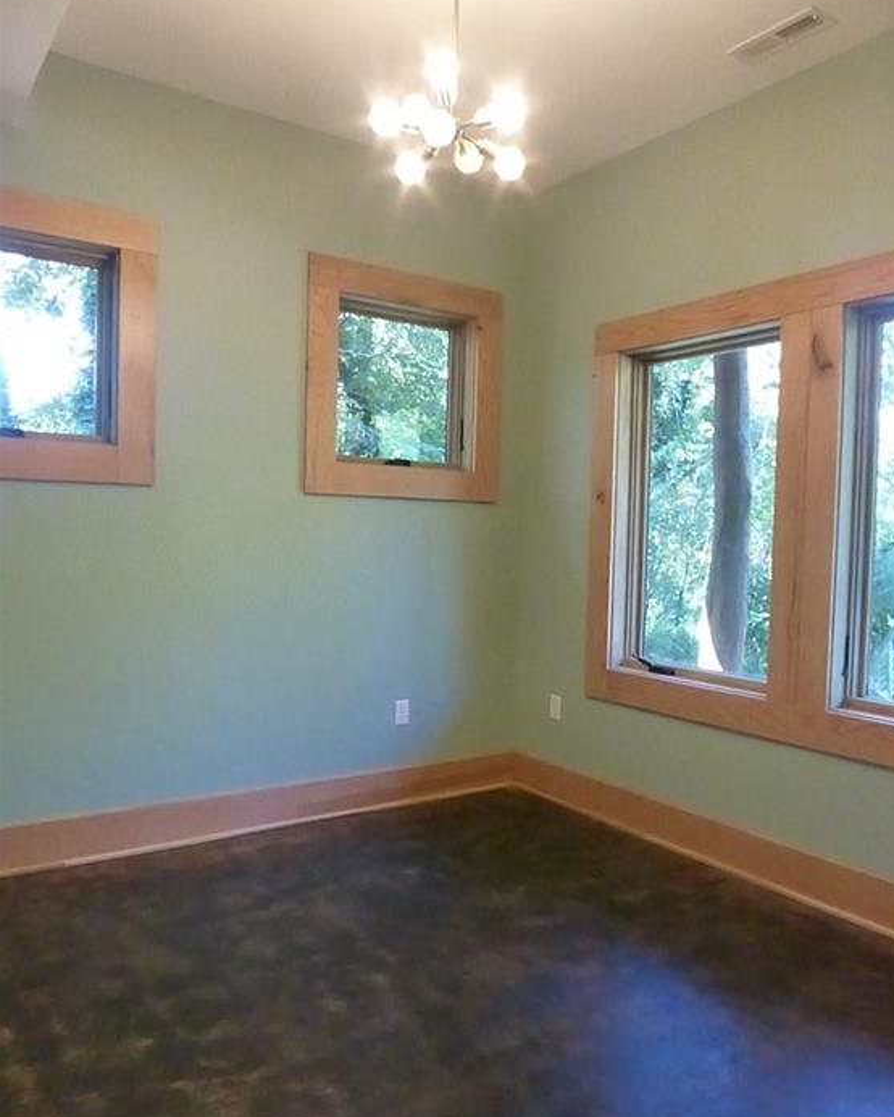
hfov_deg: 54.9
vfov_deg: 66.0
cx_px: 463
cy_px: 570
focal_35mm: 26
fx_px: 860
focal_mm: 4.3
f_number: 4
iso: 2500
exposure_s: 1/160
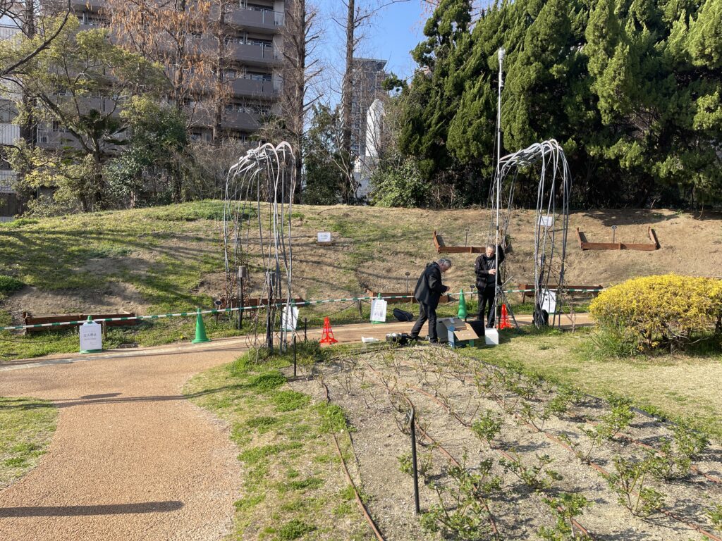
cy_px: 270
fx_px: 521
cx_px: 361
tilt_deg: -4.7
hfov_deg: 69.4
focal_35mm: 25
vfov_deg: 54.9
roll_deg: -1.6
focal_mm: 5.1
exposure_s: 1/1475
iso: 32
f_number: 1.6
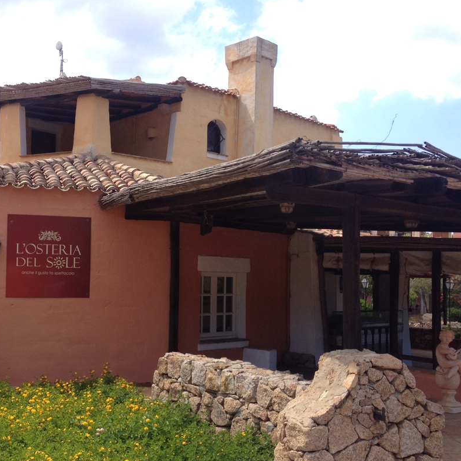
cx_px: 170
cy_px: 260
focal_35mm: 47
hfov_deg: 35.8
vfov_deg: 36.0
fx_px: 708
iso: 50
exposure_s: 1/812
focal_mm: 4.28
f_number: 2.4
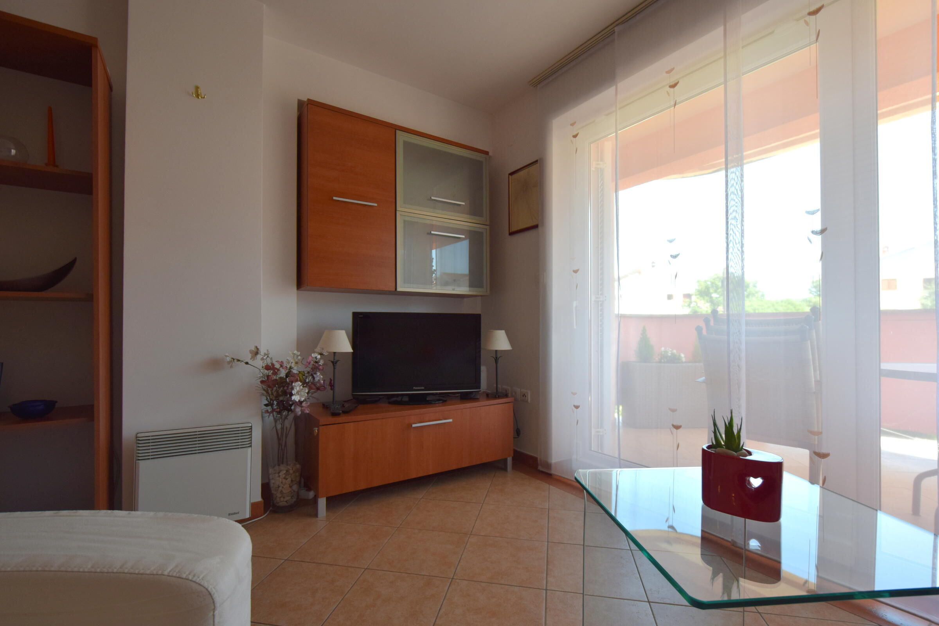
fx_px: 391
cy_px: 313
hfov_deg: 100.4
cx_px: 470
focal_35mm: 15
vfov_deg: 77.3
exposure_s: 1/125
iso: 400
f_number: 5.6
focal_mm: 10
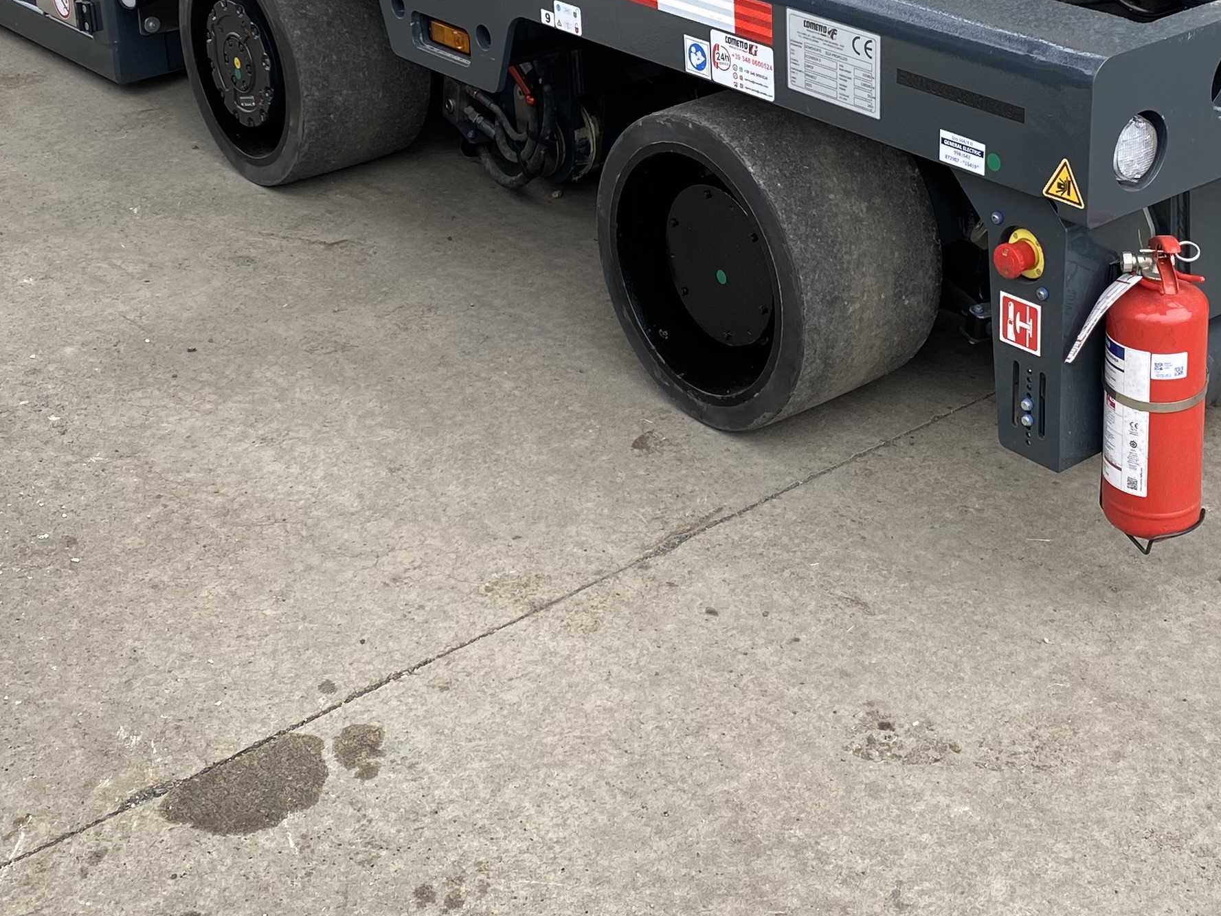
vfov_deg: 24.2
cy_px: 111
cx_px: 742
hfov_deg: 32.6
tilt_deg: -19.5
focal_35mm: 59
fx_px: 2081
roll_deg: +1.3
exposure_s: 1/244
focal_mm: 4.25
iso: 32
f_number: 1.8
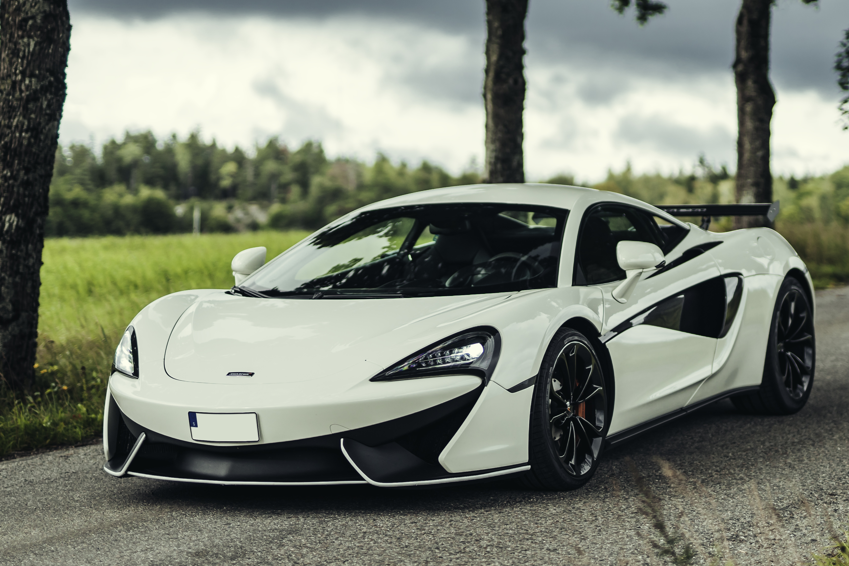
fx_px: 2122
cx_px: 488
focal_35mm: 90
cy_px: 158
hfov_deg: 22.6
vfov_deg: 15.1
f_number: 1.4
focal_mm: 50
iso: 125
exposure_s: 1/800
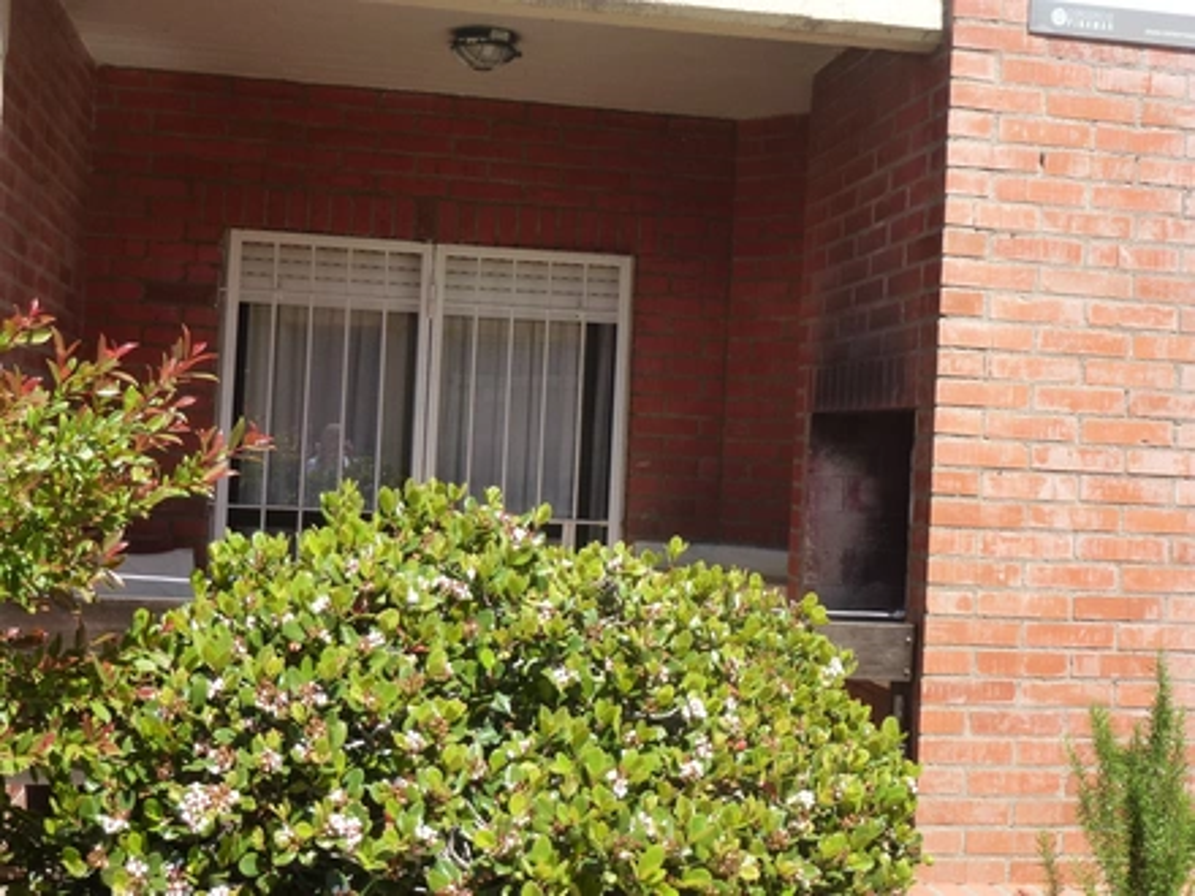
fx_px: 1484
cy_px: 448
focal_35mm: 43
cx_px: 598
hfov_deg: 43.9
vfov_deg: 33.6
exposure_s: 1/400
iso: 160
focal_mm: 7.4
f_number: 3.9
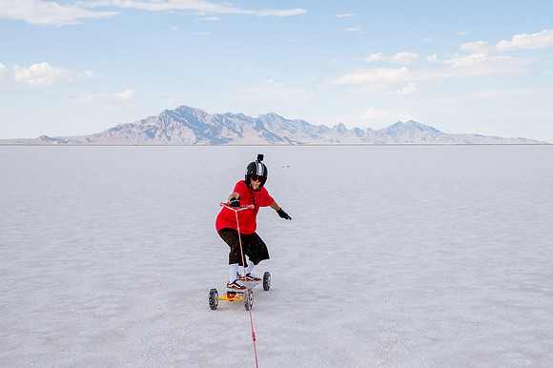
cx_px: 327
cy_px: 184
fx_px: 818
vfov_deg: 25.4
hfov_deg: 37.2
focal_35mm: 53
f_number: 5.6
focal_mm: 38
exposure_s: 1/2500
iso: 400
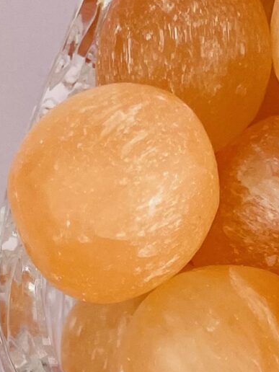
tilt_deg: -75.3
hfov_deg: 11.3
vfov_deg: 13.0
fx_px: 1386
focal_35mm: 129
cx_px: -63
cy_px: 779
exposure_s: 1/487
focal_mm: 4.2
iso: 32
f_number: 1.6
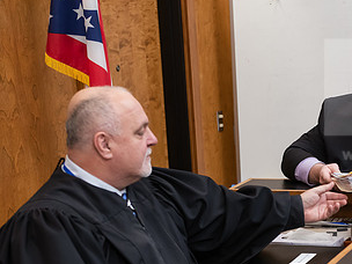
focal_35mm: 101
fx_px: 1027
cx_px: 289
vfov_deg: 14.6
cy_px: 179
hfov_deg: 19.2
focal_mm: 55
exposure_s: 1/200
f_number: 3.5
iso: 1250
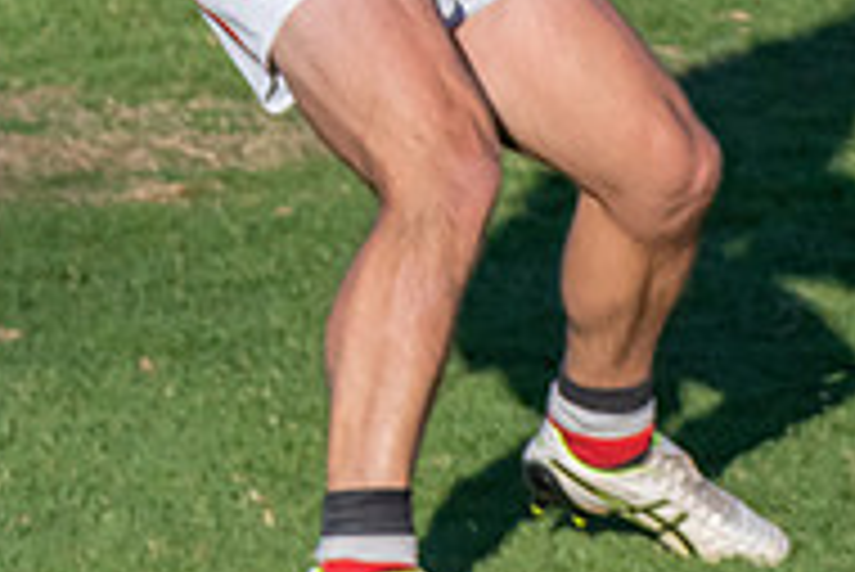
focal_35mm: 1774
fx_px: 42163
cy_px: -297
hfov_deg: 1.2
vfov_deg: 0.8
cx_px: 749
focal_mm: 320
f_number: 10
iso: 800
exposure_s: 1/3200
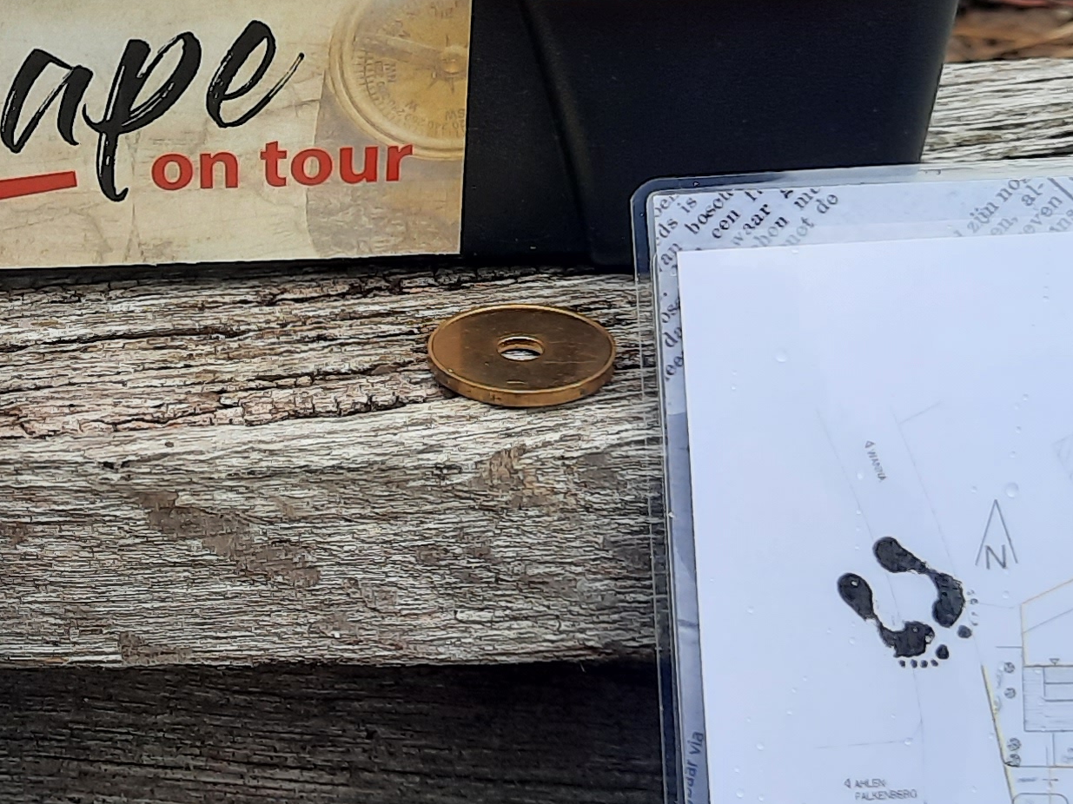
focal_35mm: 81
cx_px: 49
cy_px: 352
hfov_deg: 23.3
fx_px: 2511
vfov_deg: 18.2
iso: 32
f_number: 2
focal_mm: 4.6
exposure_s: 1/326
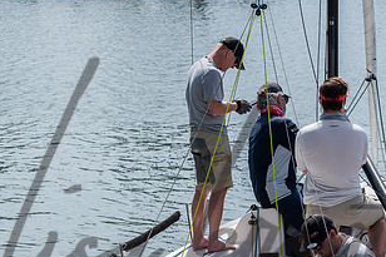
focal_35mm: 198
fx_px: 2122
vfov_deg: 6.9
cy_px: 236
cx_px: 278
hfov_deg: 10.4
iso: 100
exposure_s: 1/320
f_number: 8
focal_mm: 70
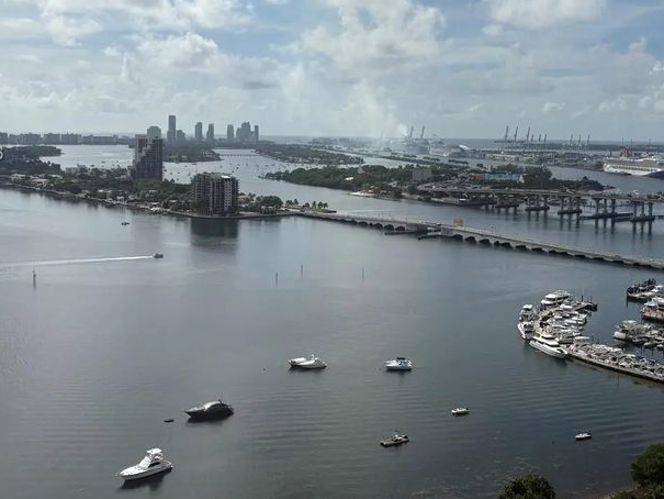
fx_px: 844
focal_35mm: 44
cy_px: 155
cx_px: 347
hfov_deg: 42.9
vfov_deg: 32.5
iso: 50
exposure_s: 1/10101
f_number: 1.6
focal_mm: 5.96
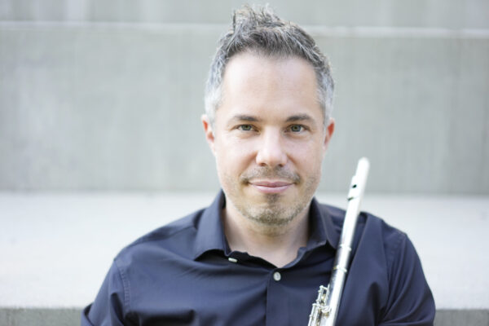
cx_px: 244
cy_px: 163
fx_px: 747
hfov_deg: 36.2
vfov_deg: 24.6
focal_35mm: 55
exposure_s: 1/640
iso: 400
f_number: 1.8
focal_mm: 55
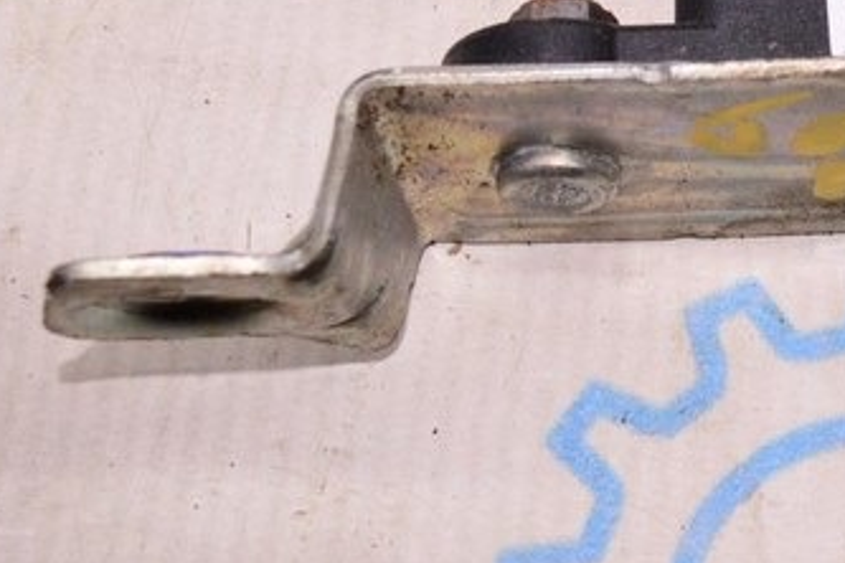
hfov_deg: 15.3
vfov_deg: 10.5
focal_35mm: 129
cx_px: 1020
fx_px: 3028
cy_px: -24
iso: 1600
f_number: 8
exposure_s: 1/160
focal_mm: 28
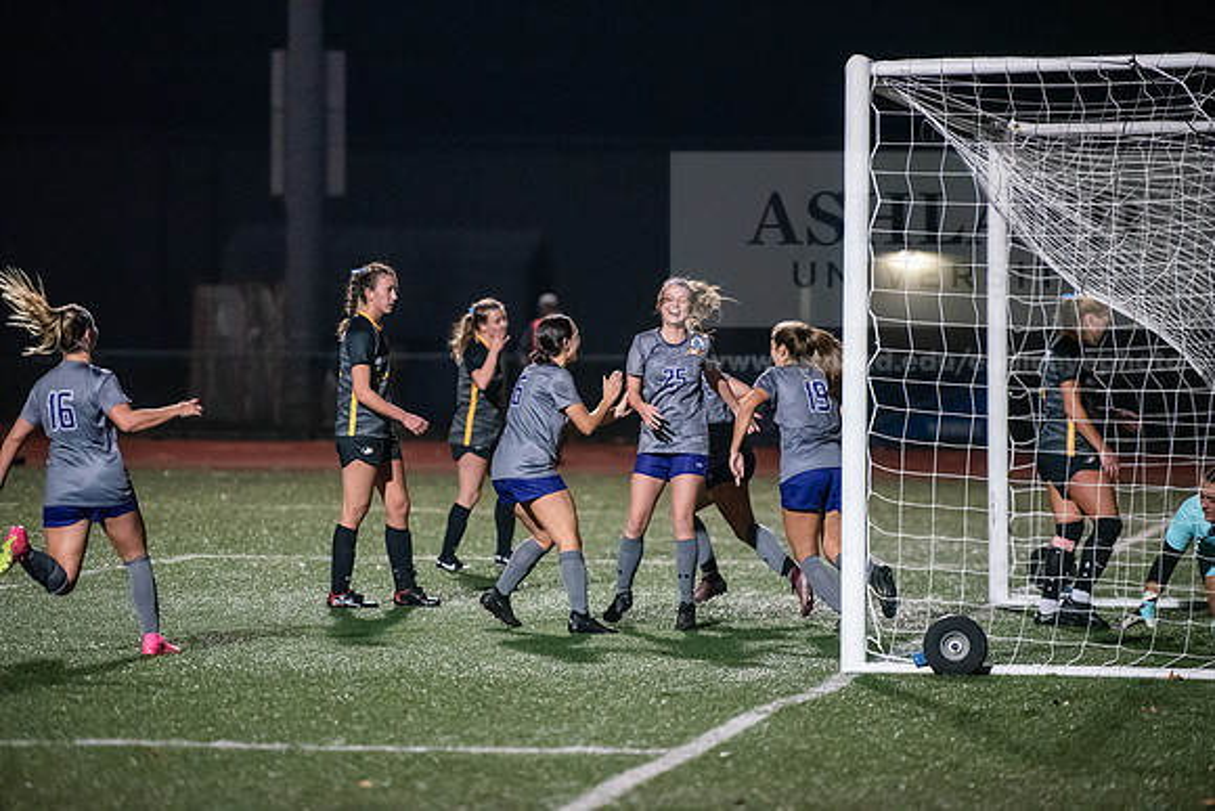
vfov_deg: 6.9
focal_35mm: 200
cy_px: 406
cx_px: 608
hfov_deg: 10.3
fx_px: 6751
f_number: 2.8
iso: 8000
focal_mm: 200
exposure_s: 1/1000
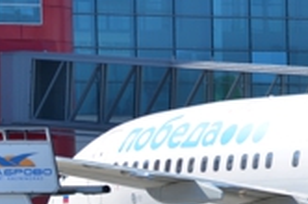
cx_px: 250
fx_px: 5174
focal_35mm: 606
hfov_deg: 3.4
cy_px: 99
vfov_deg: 2.3
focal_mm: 105
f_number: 9
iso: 100
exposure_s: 1/320
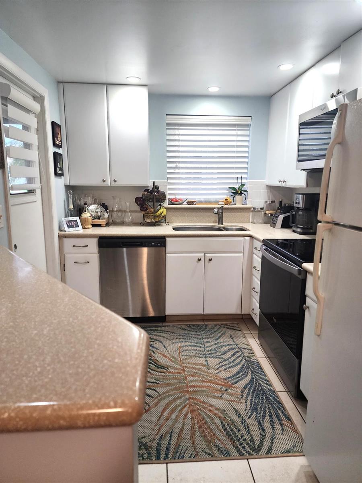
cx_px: 181
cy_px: 242
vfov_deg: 73.9
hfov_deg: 58.9
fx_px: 321
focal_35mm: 23
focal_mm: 6.4
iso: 400
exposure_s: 1/120
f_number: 1.8
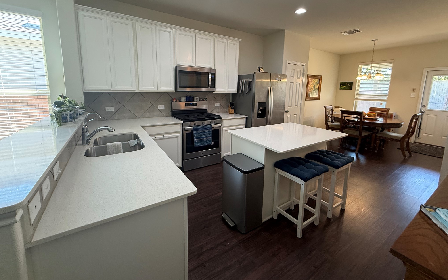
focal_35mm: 15
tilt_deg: -8.2
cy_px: 116
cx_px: 226
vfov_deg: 74.2
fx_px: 183
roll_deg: -1.4
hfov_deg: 101.5
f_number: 2.2
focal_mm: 2.22
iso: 200
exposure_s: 1/60
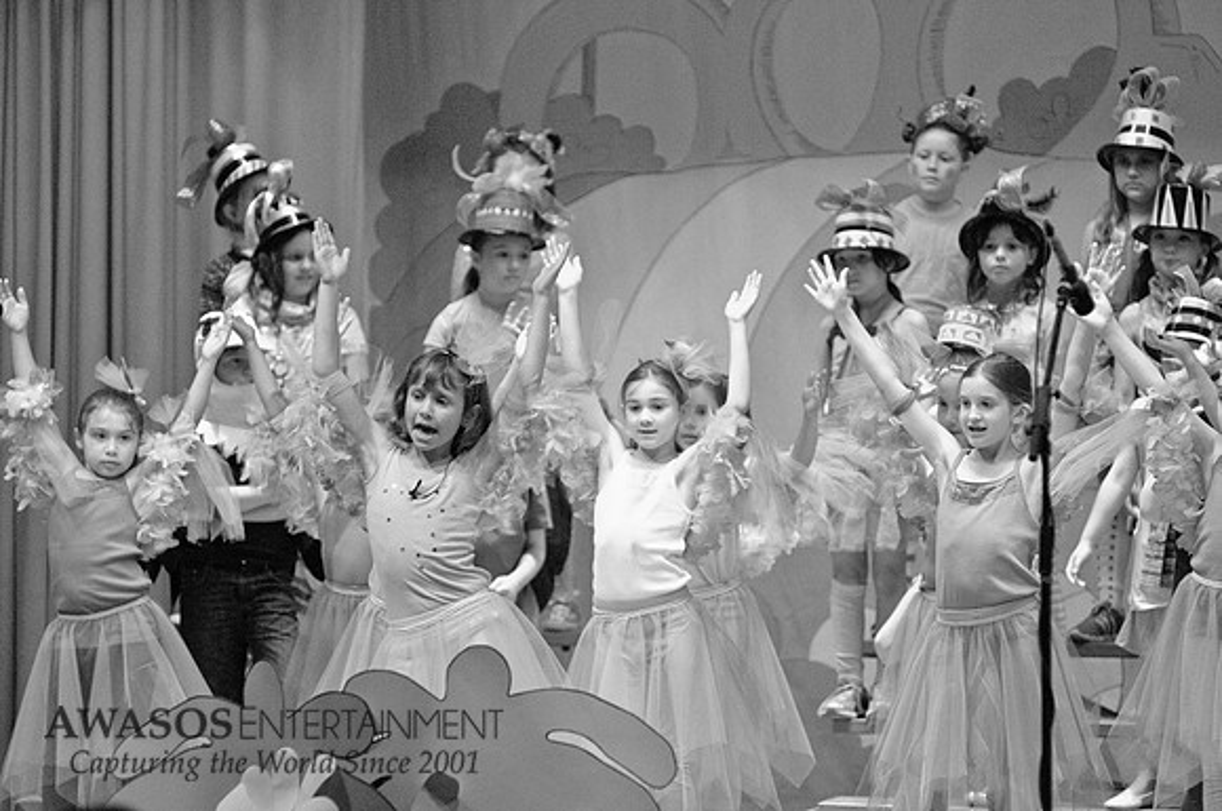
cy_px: 406
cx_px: 611
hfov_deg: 8.9
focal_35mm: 232
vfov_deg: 5.9
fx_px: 7881
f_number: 2.8
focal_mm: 155
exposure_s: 1/125
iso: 4500
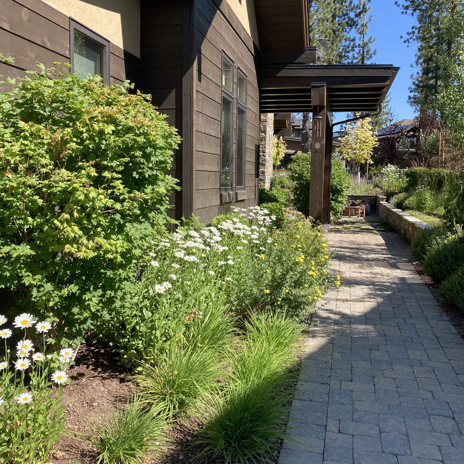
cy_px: 220
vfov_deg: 48.4
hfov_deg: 48.4
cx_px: 225
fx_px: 516
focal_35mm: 34
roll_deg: -1.3
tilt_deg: -2.7
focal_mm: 3.99
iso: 20
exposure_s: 1/685
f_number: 1.8
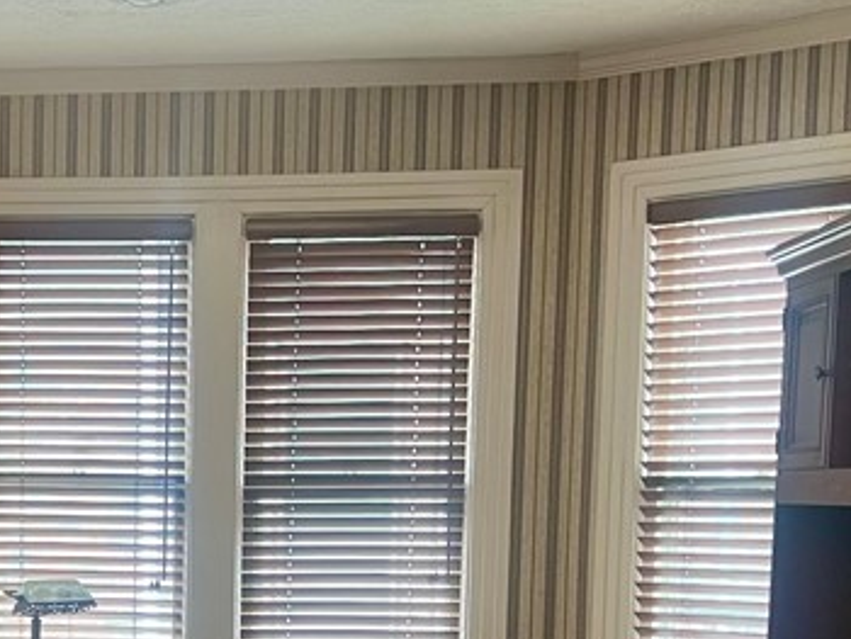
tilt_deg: -5.5
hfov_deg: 24.9
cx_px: 78
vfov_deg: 18.8
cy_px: 656
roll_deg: -0.7
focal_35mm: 76
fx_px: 1870
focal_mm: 5.7
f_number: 1.5
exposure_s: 1/60
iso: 250
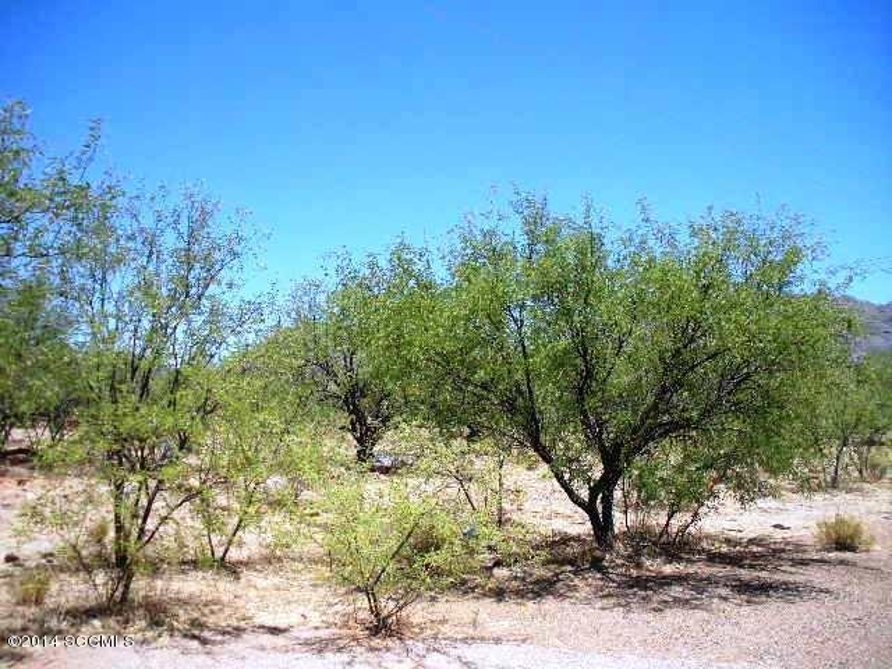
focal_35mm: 36
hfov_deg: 51.4
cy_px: 334
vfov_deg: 39.7
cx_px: 446
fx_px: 928
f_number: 3.5
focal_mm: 6.3
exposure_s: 1/446
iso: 64
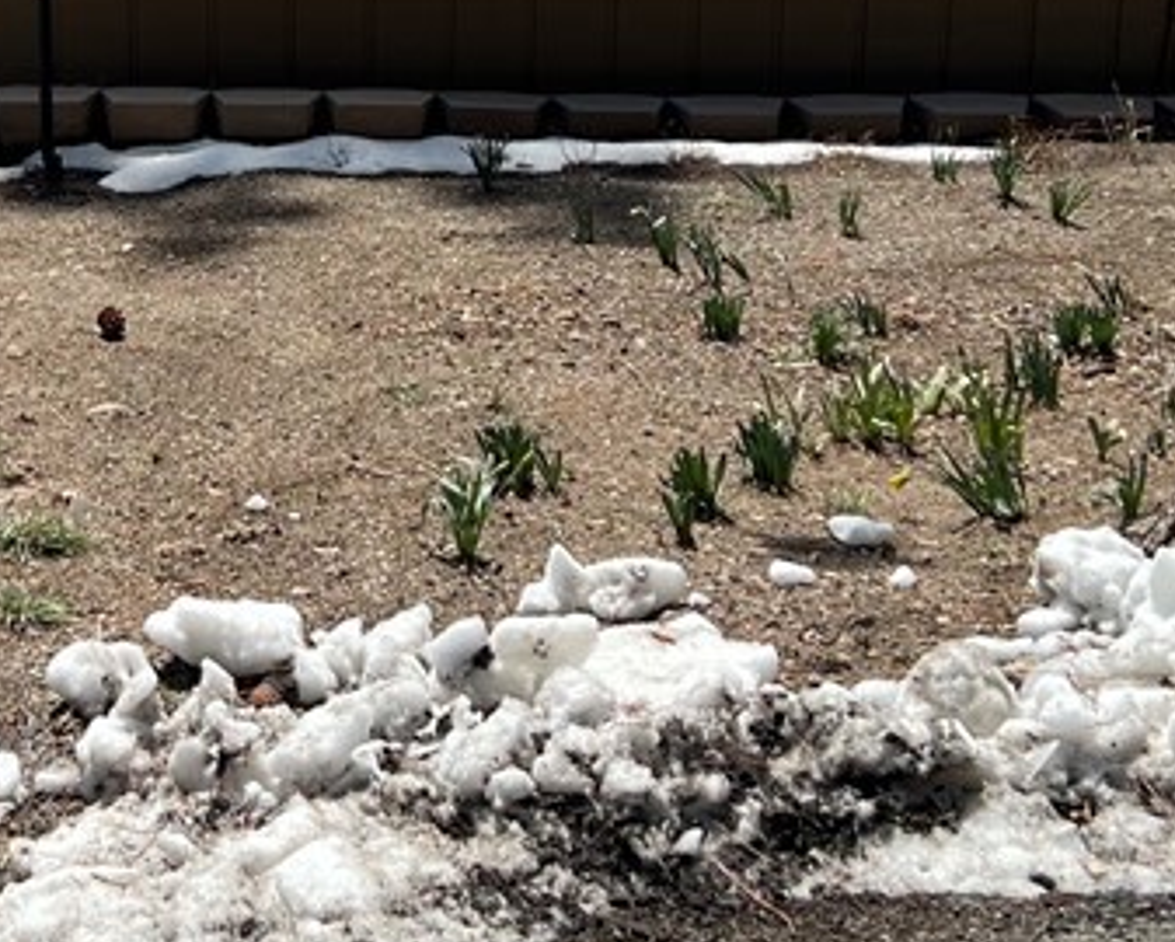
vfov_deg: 19.5
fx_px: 2679
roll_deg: +1.6
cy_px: 87
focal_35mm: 77
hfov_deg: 24.0
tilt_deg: -14.2
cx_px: 87
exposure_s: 1/3460
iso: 50
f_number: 1.5
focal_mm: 5.7
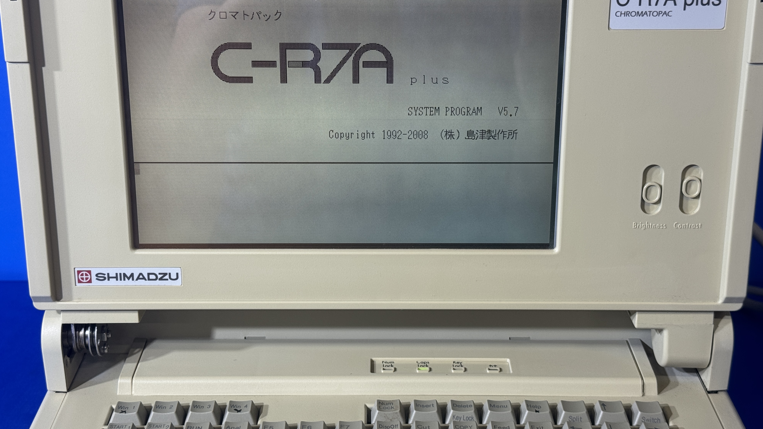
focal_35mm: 53
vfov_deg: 22.6
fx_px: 1072
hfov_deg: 39.2
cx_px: 382
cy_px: 171
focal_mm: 6.76
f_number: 1.78
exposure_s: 1/120
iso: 80
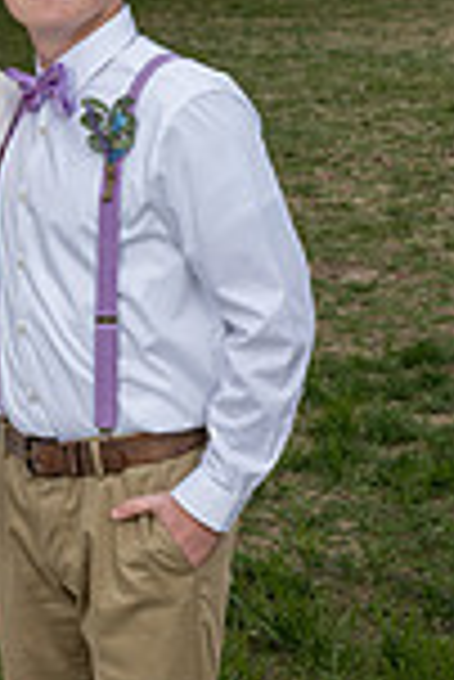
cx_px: -162
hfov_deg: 12.7
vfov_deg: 19.5
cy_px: 500
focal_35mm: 104
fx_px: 1963
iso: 100
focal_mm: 35
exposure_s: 1/125
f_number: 6.3
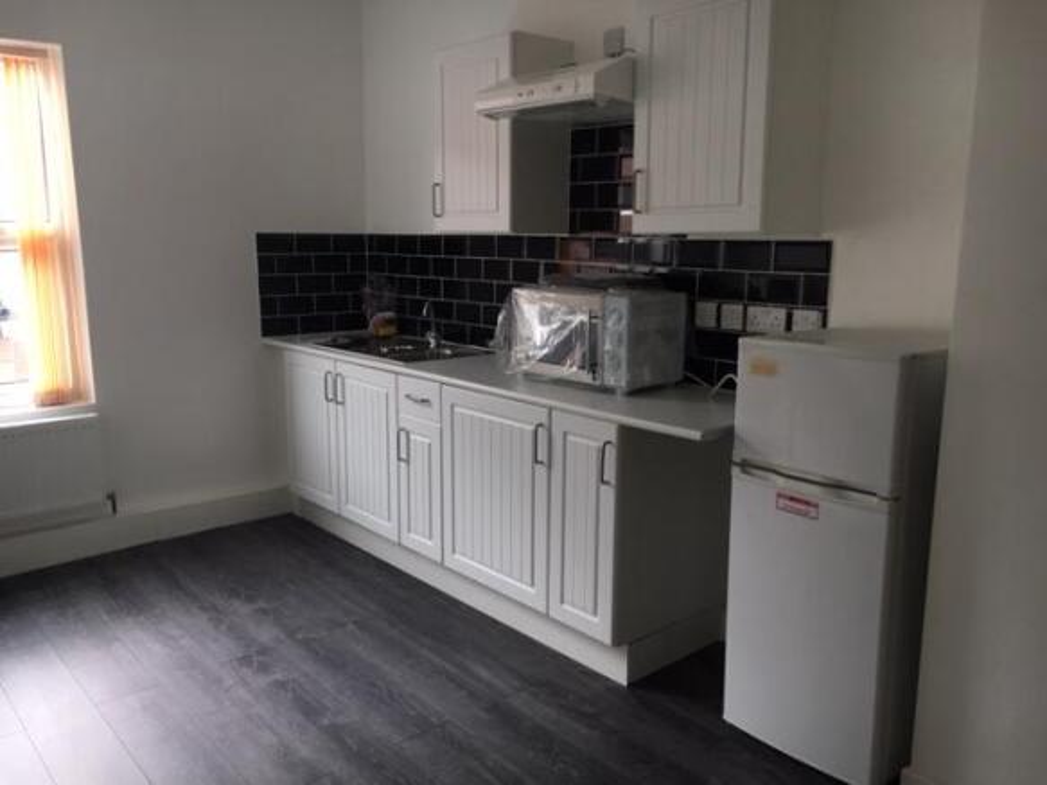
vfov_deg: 48.2
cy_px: 392
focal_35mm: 29
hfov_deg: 61.7
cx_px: 524
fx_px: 877
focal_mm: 4.15
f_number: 2.2
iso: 50
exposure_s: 1/33
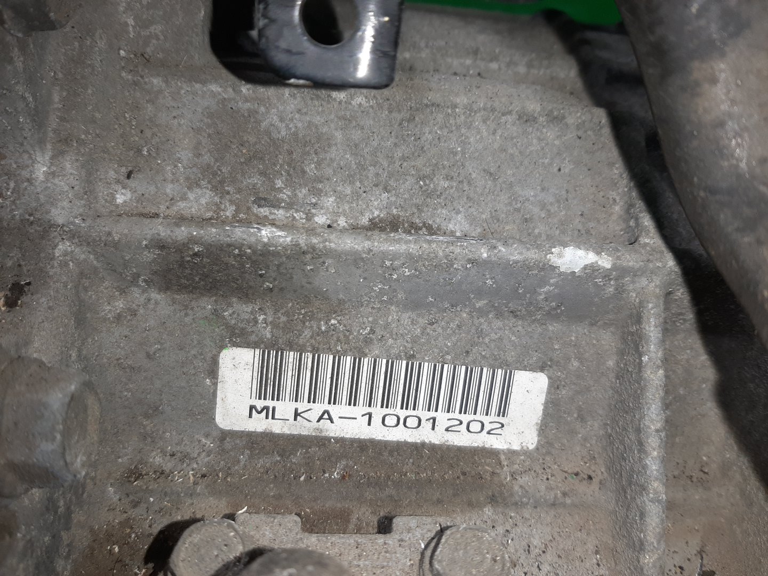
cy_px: 288
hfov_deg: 67.3
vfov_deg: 53.1
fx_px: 577
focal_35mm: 26
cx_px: 384
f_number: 1.7
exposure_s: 1/100
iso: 78
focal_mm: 3.93
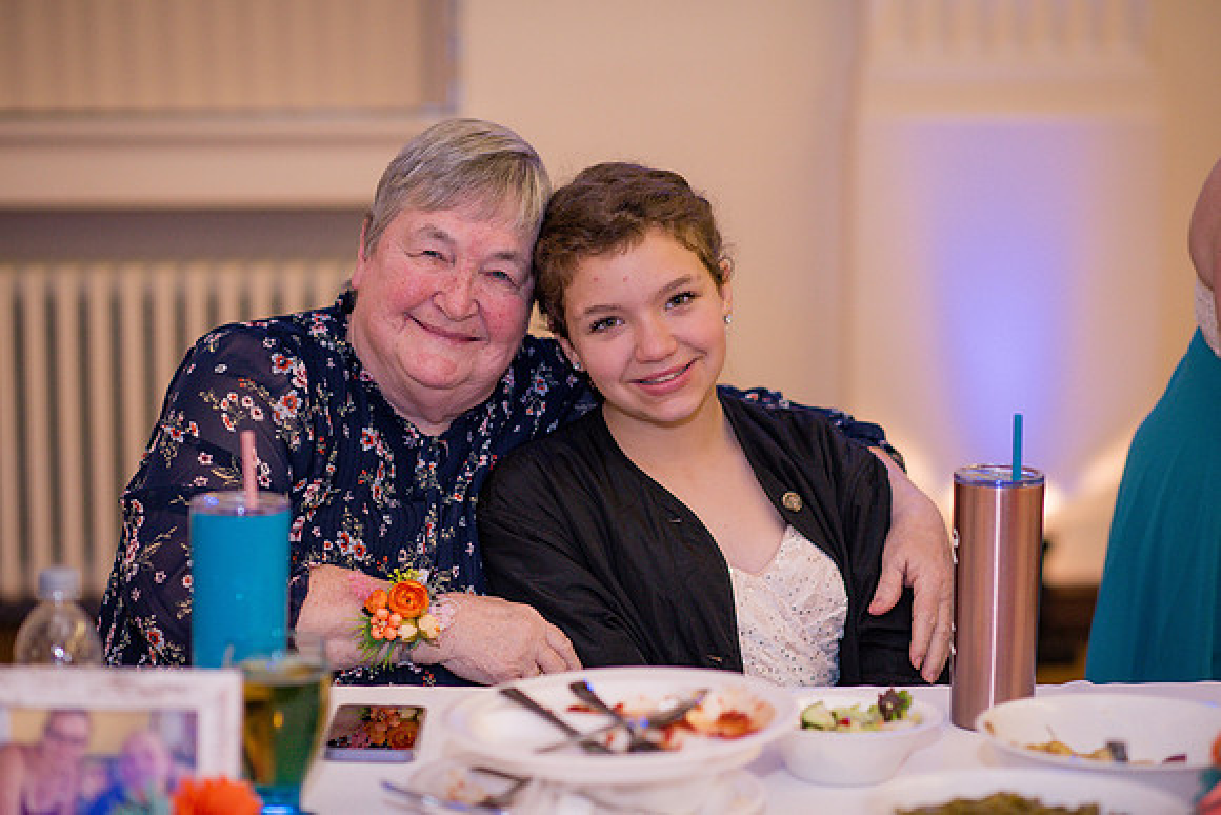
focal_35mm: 89
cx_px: 610
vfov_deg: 15.3
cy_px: 408
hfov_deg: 22.8
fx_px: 3033
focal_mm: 85
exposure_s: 1/125
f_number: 2.2
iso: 640
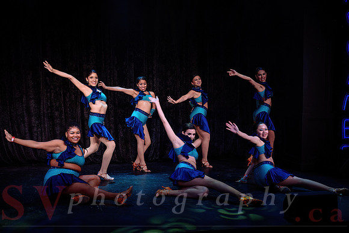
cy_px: 125
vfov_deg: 32.8
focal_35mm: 41
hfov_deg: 47.6
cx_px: 162
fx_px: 395
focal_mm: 38
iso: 1600
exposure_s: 1/500
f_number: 3.5
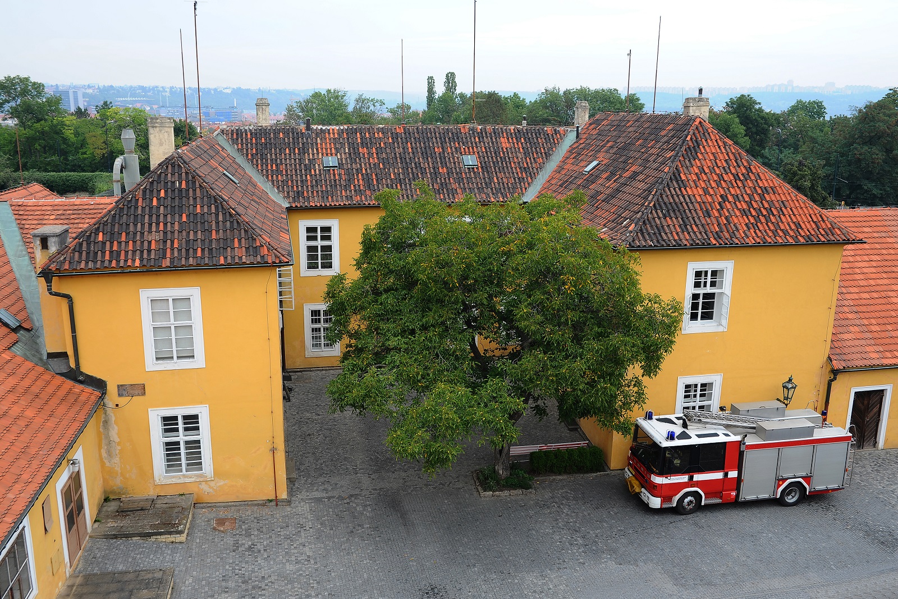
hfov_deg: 58.7
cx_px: 449
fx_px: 798
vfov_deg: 41.1
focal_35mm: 32
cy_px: 300
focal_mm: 32
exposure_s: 1/160
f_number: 6.3
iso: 250
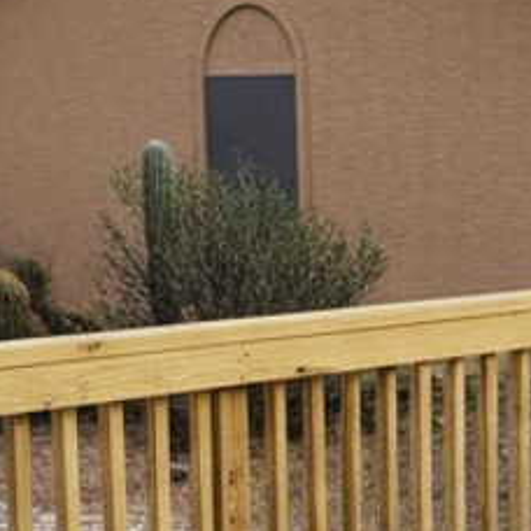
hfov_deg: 16.1
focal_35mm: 107
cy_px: 566
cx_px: 480
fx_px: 1857
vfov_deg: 15.9
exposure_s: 1/701
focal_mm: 6.4
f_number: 1.8
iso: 803
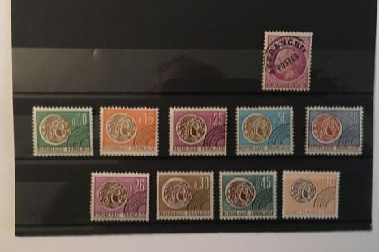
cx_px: 185
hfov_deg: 60.3
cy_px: 113
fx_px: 326
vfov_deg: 42.2
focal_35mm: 31
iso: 500
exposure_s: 1/17
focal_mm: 4.15
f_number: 2.2
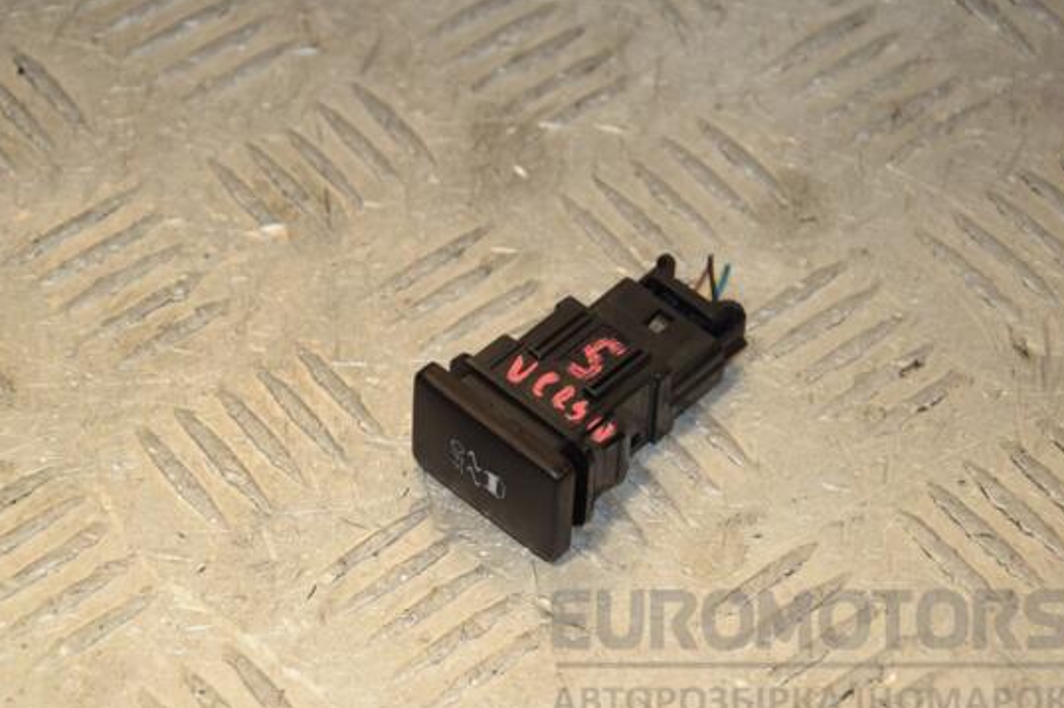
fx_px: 3709
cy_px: 356
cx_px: 514
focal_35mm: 126
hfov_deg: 16.3
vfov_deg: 10.9
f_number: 7.1
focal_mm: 75
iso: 800
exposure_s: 1/200
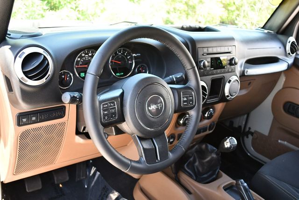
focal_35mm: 40
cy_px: 100
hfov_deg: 48.4
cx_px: 150
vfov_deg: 33.5
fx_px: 333
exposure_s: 1/200
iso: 800
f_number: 3.8
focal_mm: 20
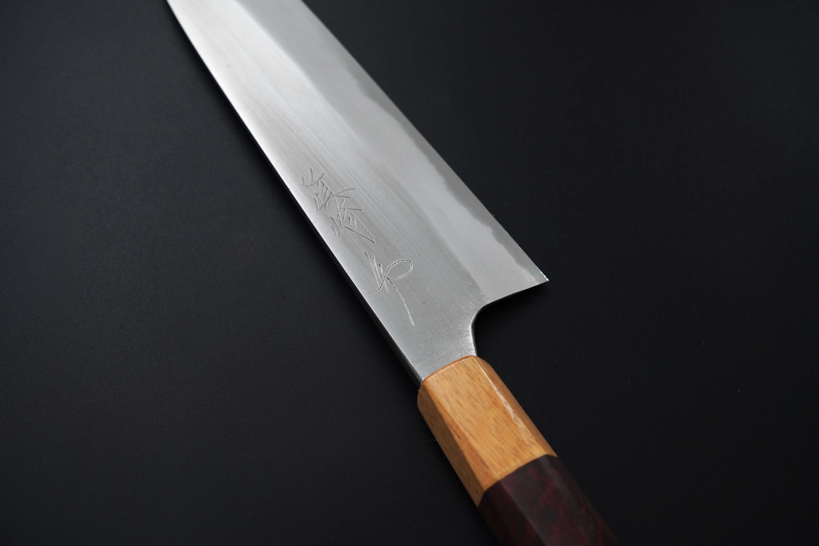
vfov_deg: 33.2
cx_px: 410
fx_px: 914
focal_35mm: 40
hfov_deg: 48.2
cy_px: 273
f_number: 5.6
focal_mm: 26.8
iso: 320
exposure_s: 1/160
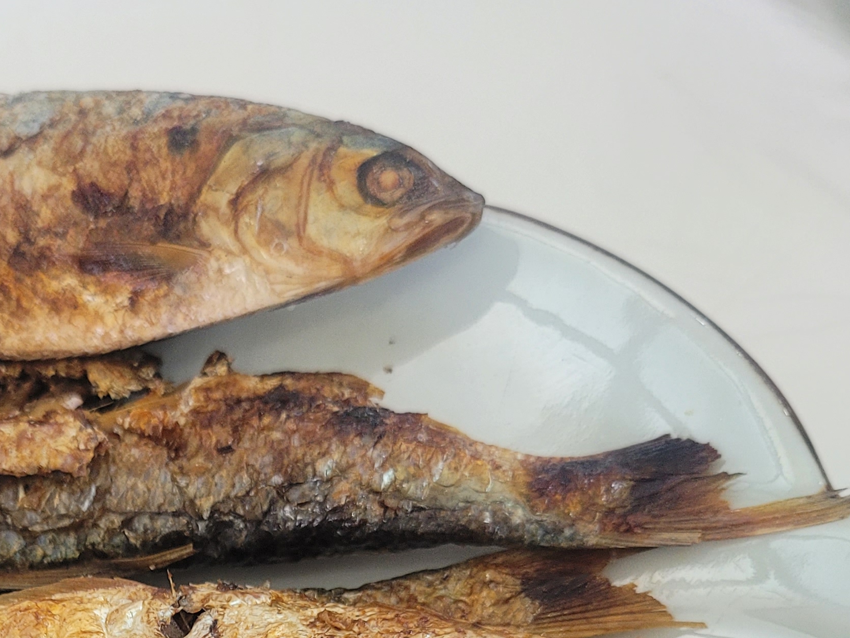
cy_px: 757
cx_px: 154
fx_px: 1547
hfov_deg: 29.9
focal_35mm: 63
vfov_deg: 21.7
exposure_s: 1/120
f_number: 1.8
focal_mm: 5.4
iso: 250
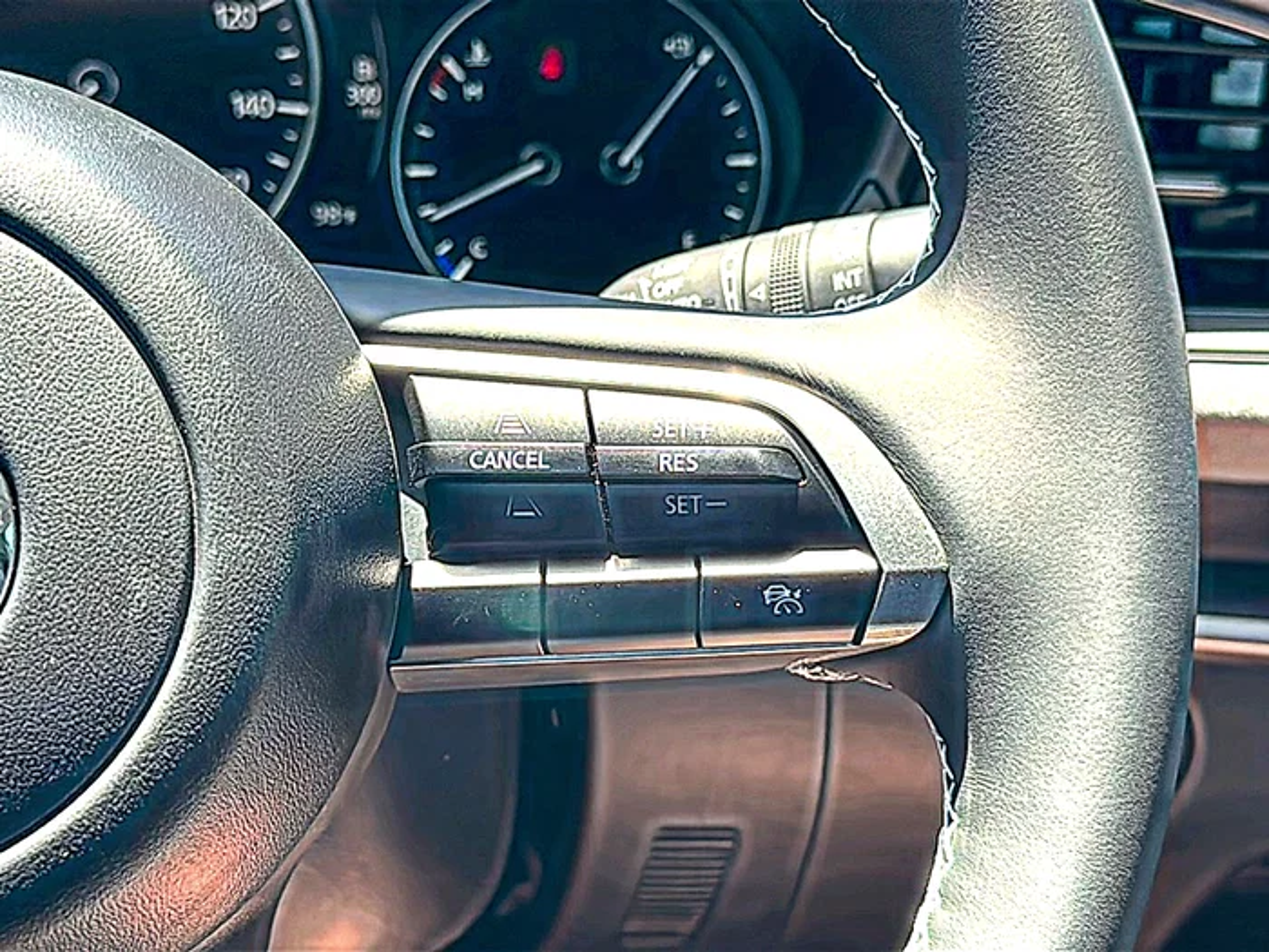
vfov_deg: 30.3
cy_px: 476
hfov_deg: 39.7
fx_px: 1760
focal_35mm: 48
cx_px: 634
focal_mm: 6.86
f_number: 1.78
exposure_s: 1/339
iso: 80
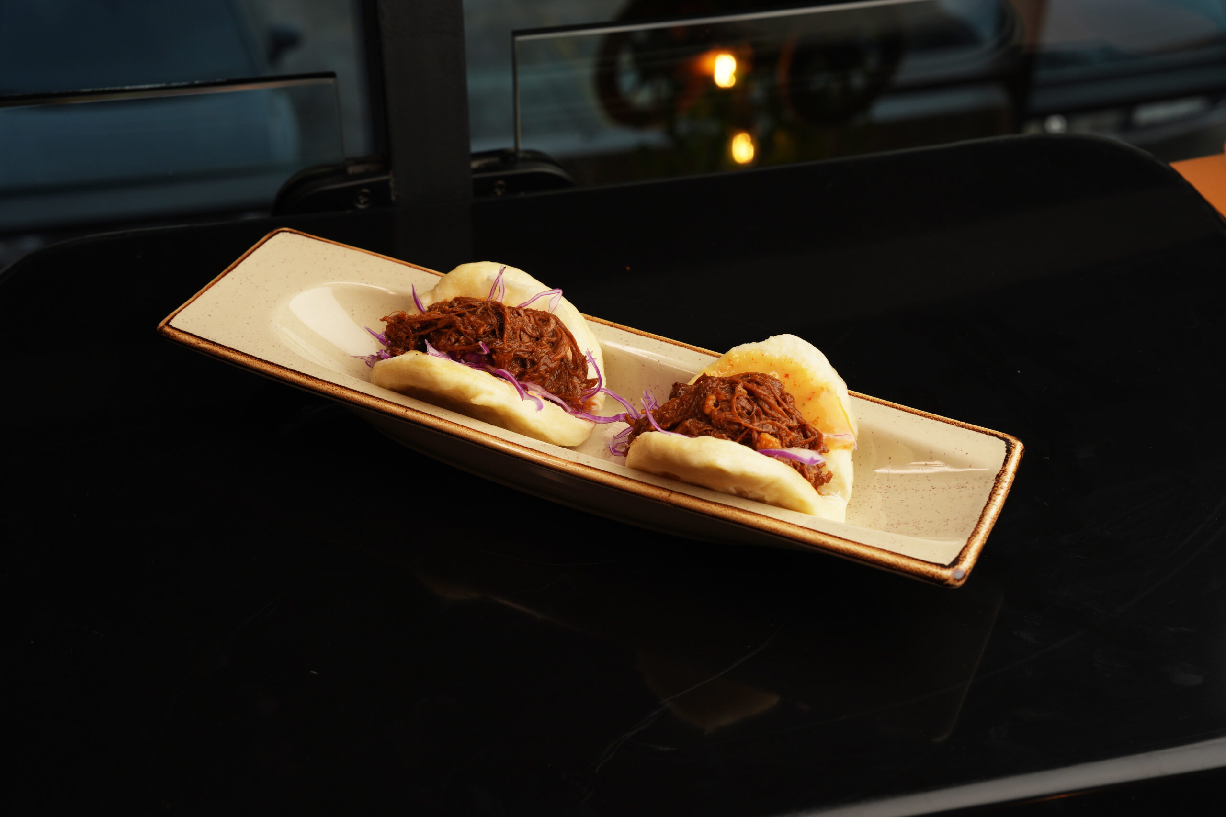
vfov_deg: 26.0
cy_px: 408
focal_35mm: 52
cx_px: 613
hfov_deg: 38.2
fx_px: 1771
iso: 160
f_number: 9
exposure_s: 1/131
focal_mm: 52
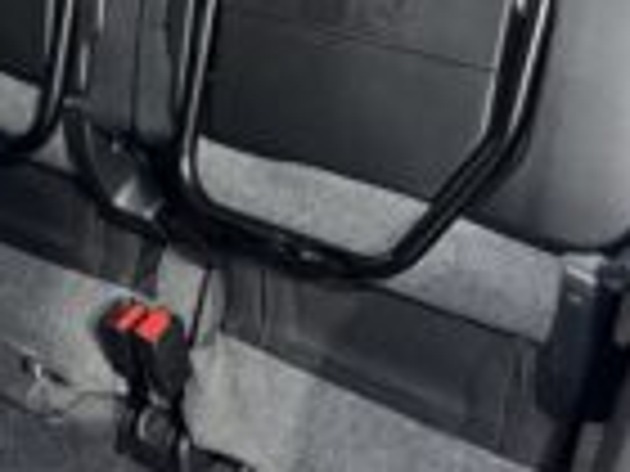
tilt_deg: -28.9
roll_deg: +0.8
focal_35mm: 65
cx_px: 274
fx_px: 1183
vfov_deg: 22.6
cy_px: 214
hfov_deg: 29.8
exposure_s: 1/5
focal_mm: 5.96
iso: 100
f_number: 1.6
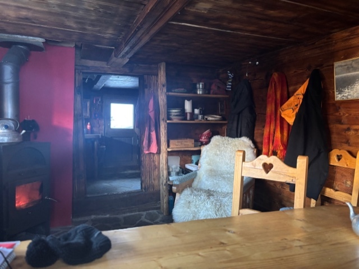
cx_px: 180
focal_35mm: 26
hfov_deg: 67.3
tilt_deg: -2.4
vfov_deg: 53.1
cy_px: 134
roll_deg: -2.1
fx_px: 270
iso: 500
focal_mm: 5.96
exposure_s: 1/42
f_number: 1.6
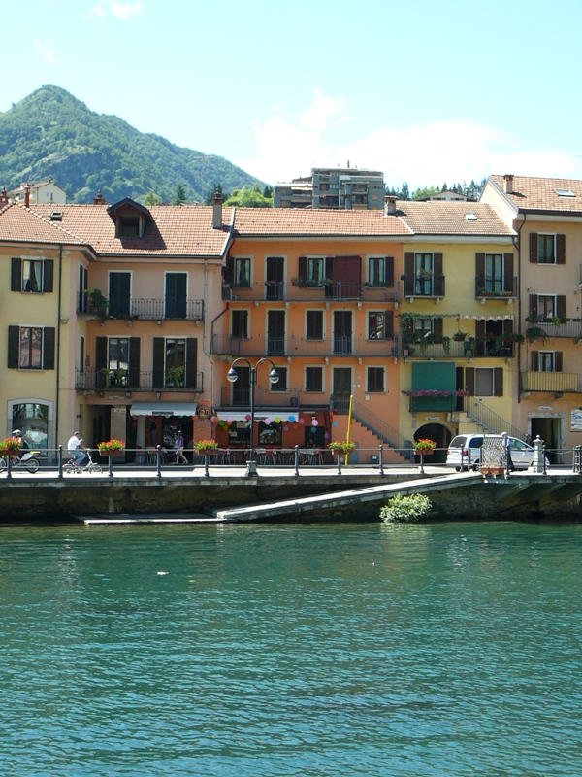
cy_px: 388
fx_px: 1166
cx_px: 291
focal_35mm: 52
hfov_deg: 28.0
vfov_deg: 36.8
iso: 100
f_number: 3.4
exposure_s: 1/400
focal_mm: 7.8
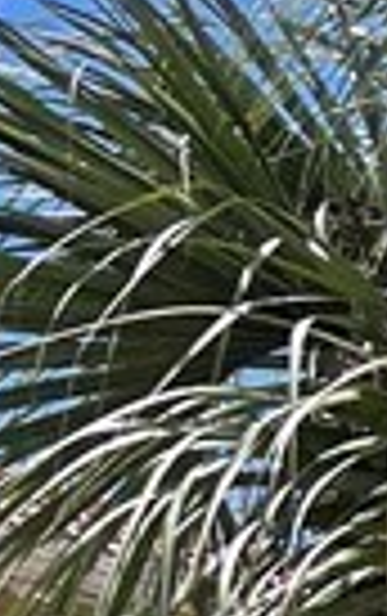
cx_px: 1084
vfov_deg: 9.4
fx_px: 3465
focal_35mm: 206
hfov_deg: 6.0
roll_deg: -0.9
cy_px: 1304
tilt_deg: +2.0
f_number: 1.5
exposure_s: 1/2994
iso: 50
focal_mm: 5.7
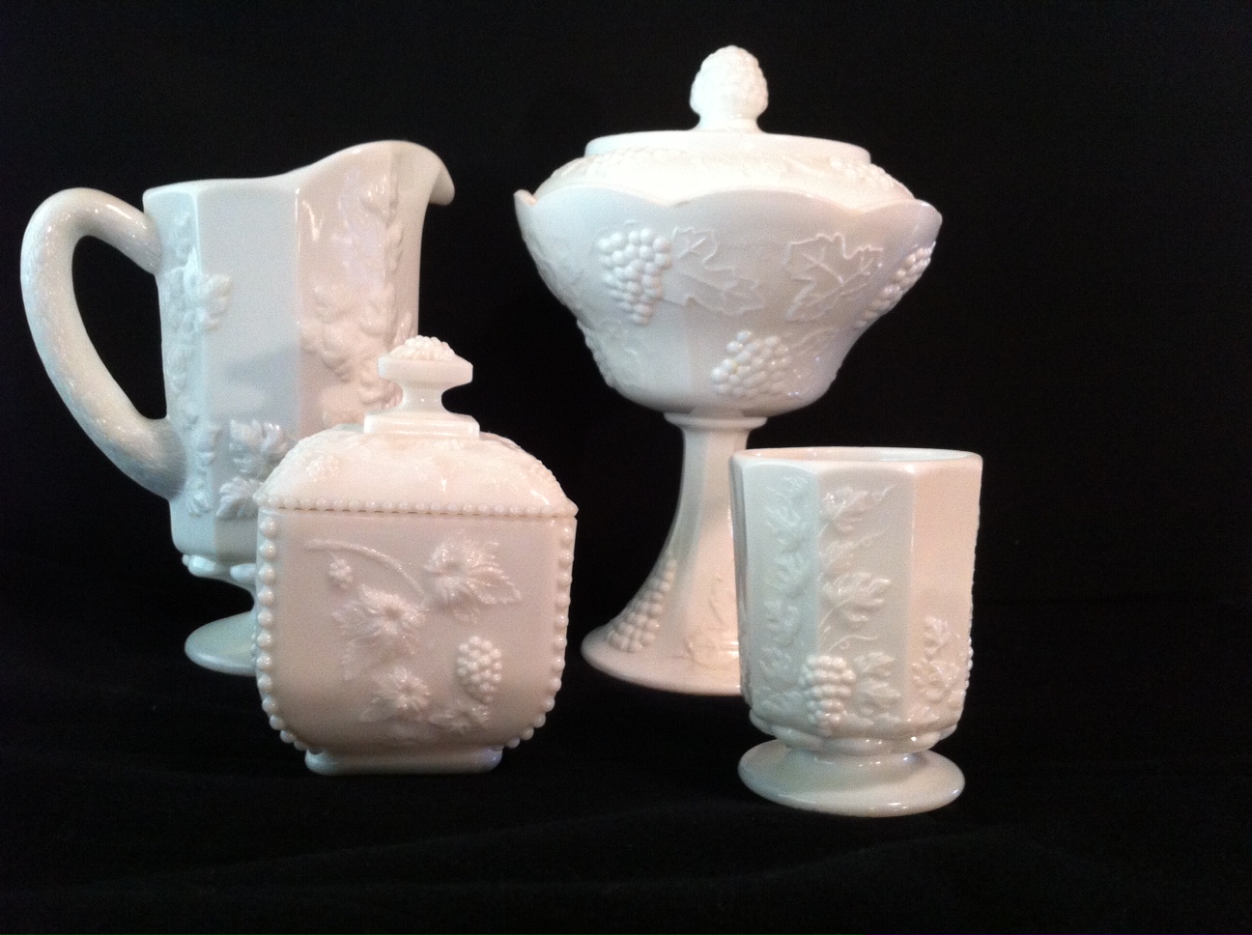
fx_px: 1264
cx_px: 626
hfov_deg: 52.7
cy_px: 468
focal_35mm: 35
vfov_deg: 40.6
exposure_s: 1/15
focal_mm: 3.85
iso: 250
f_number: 2.8
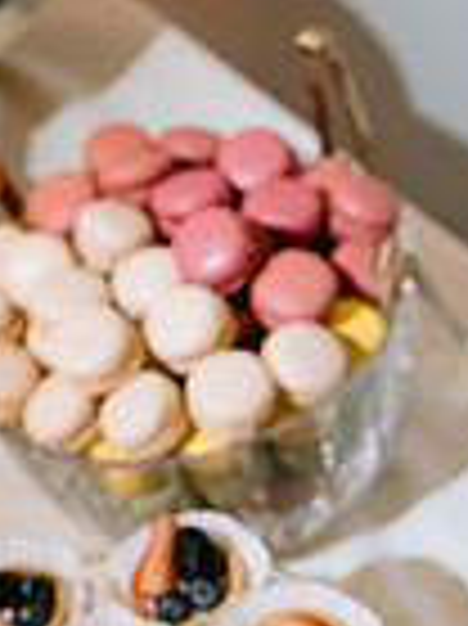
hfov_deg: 16.4
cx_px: 522
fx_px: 1571
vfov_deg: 21.9
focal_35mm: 87
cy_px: 576
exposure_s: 1/60
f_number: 3.5
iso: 1600
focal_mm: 28
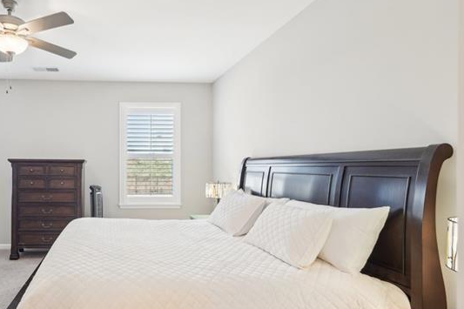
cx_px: 123
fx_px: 271
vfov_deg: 59.3
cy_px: 171
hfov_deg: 76.0
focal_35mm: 21
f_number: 8
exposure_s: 1/10
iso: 320
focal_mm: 14
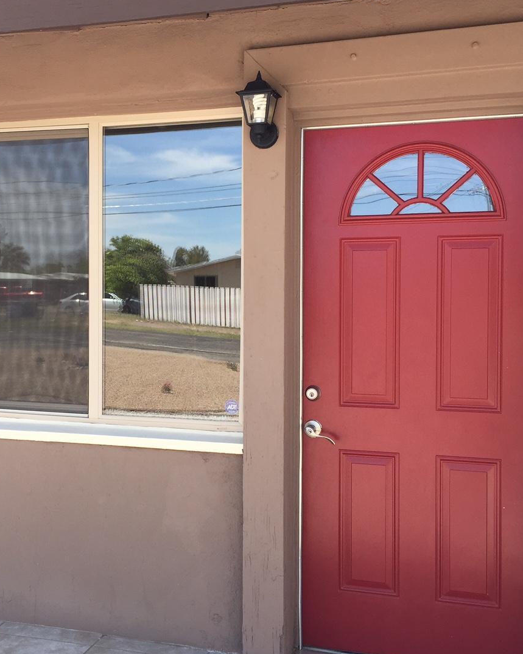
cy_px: 339
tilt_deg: -1.2
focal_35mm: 43
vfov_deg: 42.9
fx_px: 832
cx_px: 196
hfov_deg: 34.7
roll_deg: -0.9
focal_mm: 4.15
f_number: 2.2
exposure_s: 1/494
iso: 32
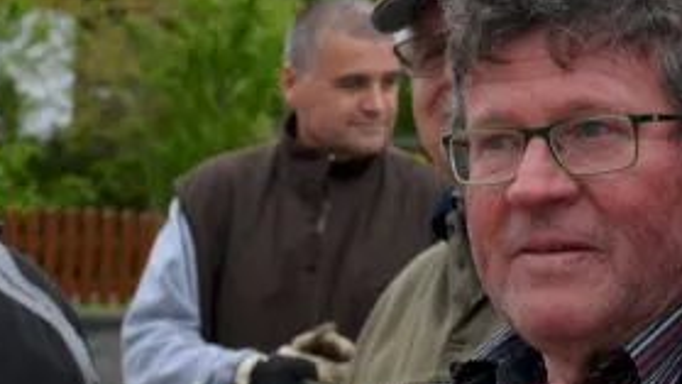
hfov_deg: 17.3
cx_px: 347
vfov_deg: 9.8
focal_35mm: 124
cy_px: 125
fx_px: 2243
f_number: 4.2
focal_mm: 34
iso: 450
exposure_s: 1/60
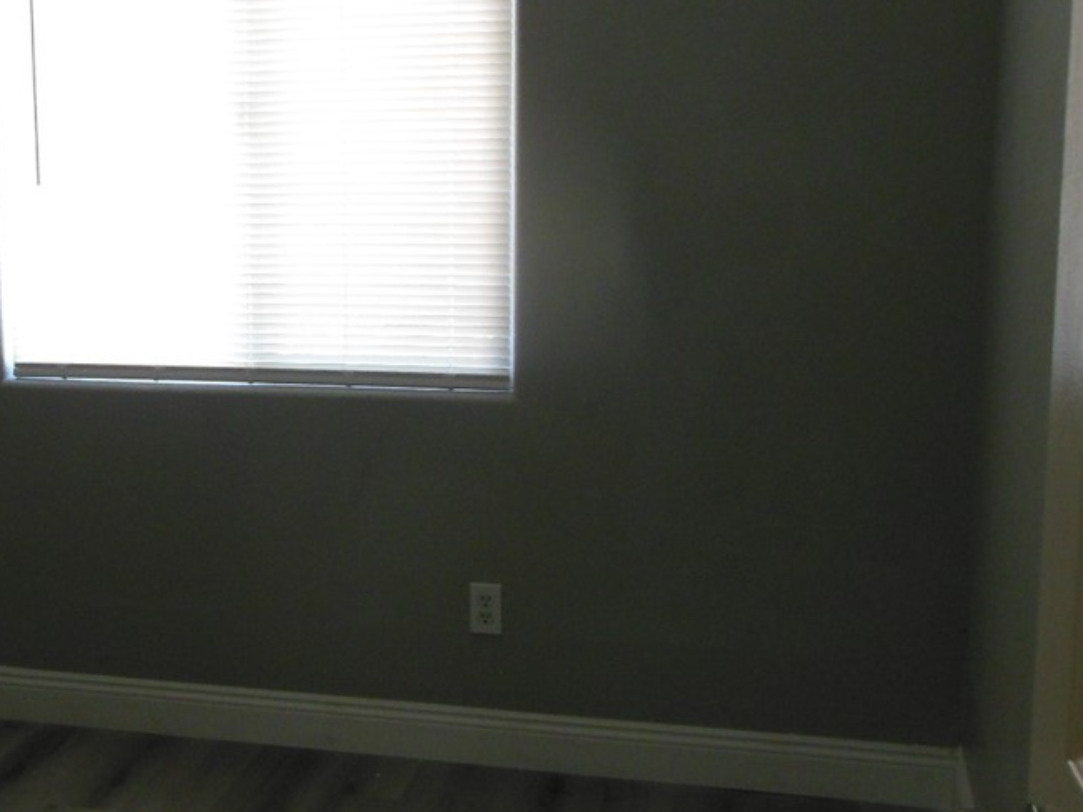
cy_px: 380
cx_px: 300
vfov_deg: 28.0
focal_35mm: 52
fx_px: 1626
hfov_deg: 36.2
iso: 400
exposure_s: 1/50
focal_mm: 6
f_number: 3.5
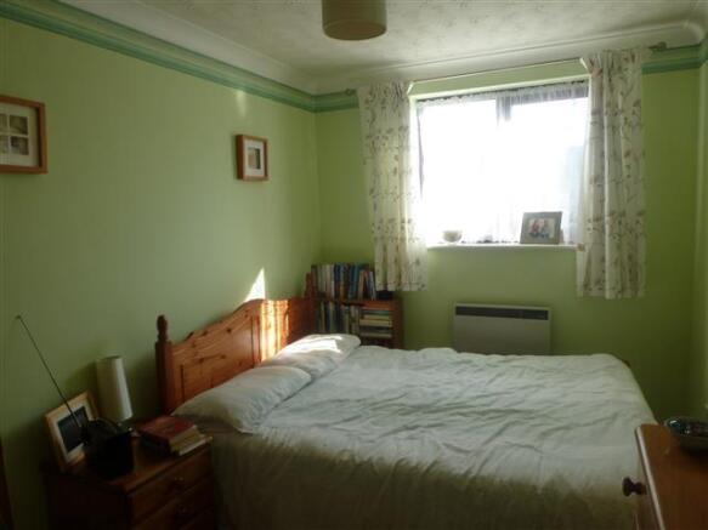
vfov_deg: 56.8
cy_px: 265
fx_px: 491
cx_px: 354
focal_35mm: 24
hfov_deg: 71.6
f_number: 3.3
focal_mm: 4.3
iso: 100
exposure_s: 1/60
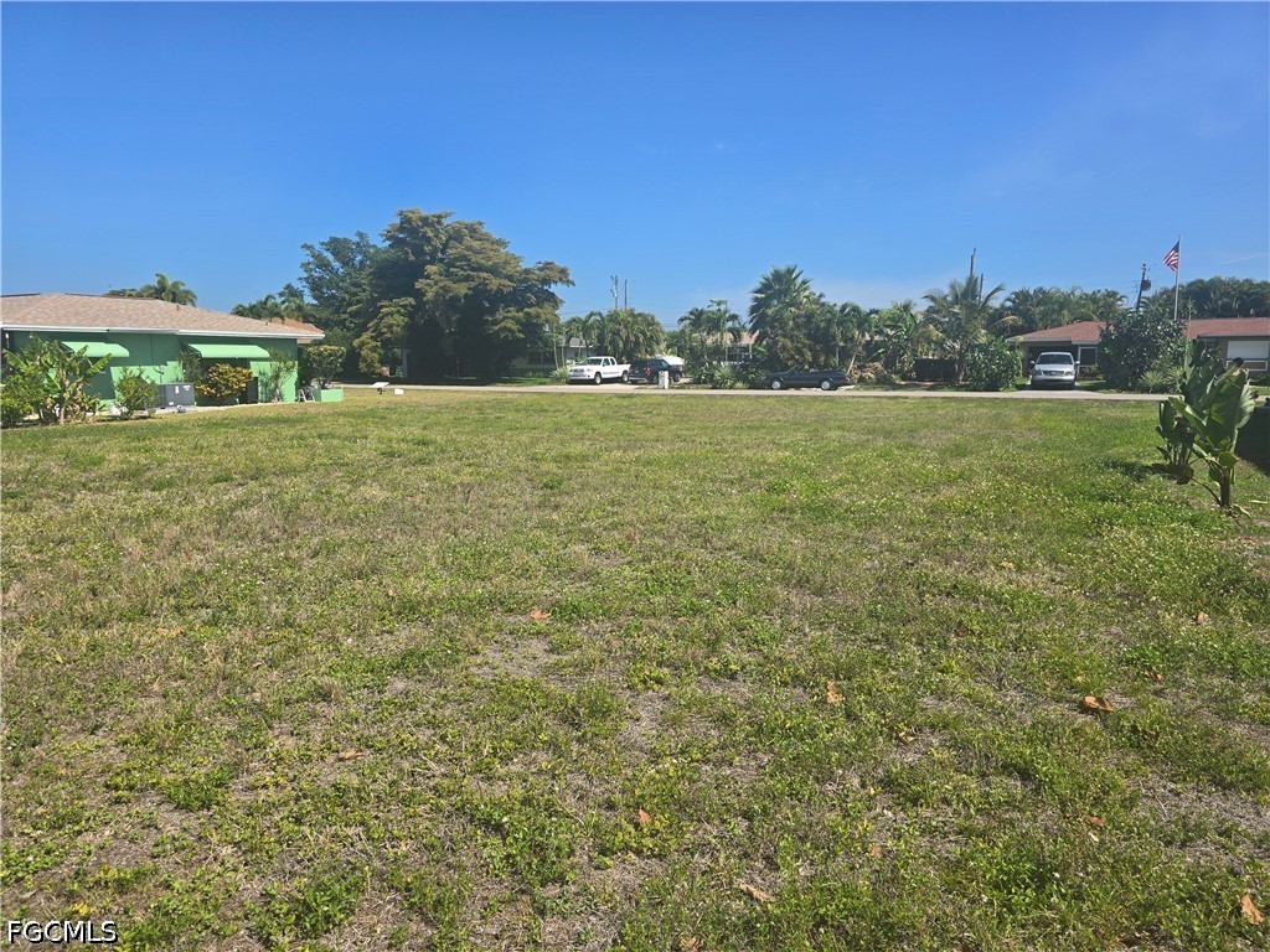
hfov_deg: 73.9
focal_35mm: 23
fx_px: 844
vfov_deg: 58.9
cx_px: 635
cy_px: 476
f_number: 1.7
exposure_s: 1/989
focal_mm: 6.3
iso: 12
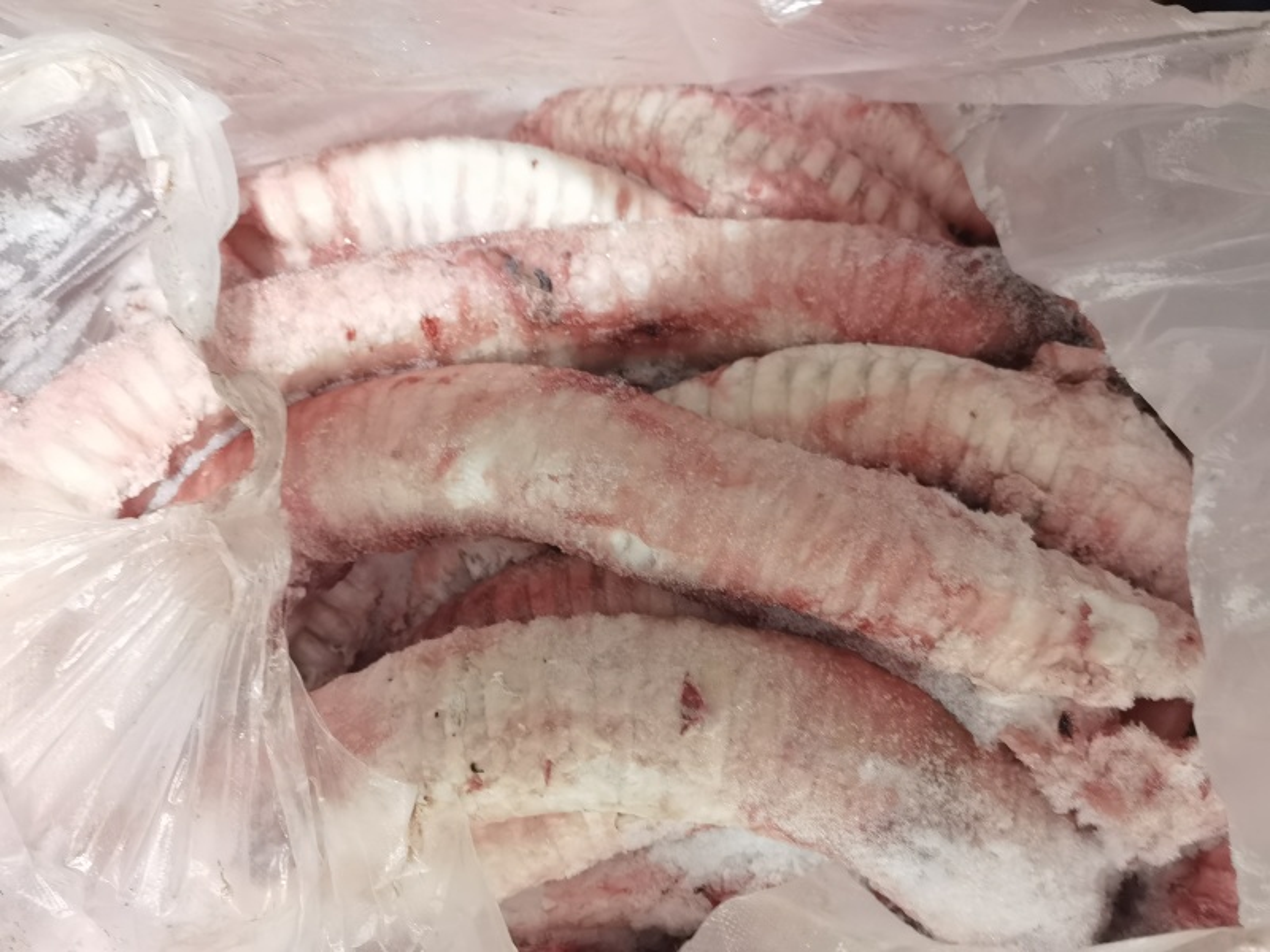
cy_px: 476
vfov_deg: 42.9
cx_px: 635
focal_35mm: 33
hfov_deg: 55.4
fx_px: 1211
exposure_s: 1/30
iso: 500
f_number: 1.9
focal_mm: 6.67
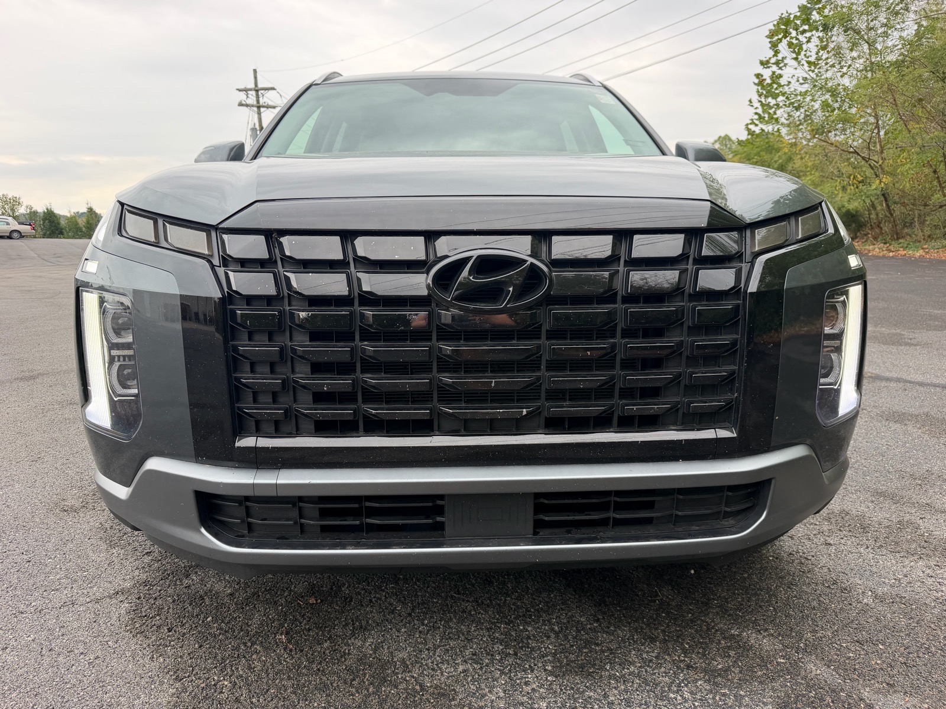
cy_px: 354
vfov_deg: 56.8
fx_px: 656
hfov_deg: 71.6
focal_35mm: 24
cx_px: 473
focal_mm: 6.76
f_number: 1.78
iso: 100
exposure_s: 1/421
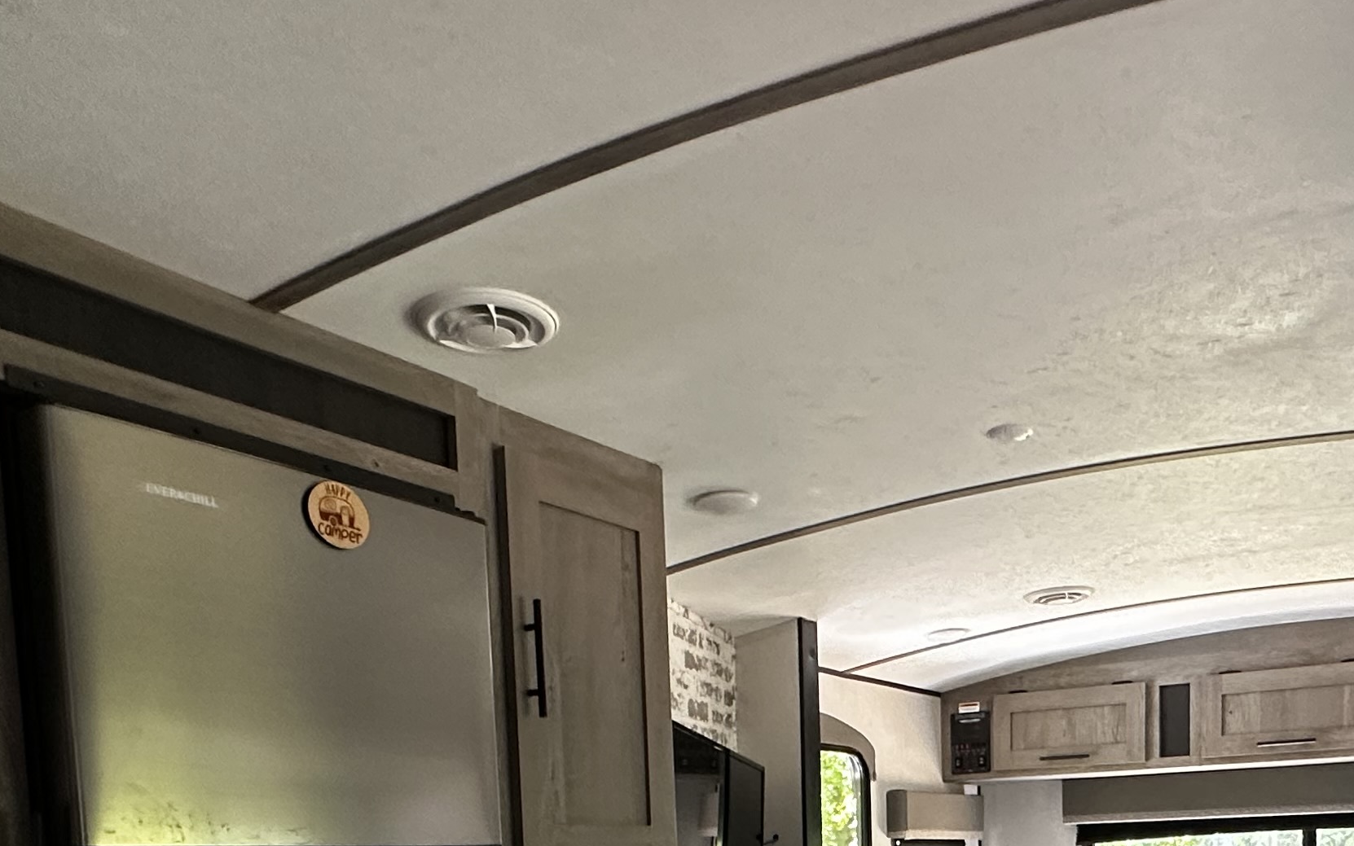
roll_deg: +1.7
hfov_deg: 53.3
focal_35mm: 36
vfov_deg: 30.6
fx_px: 1329
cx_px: 867
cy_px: 987
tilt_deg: -5.1
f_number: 2.2
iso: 250
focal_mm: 2.22
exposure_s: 1/99
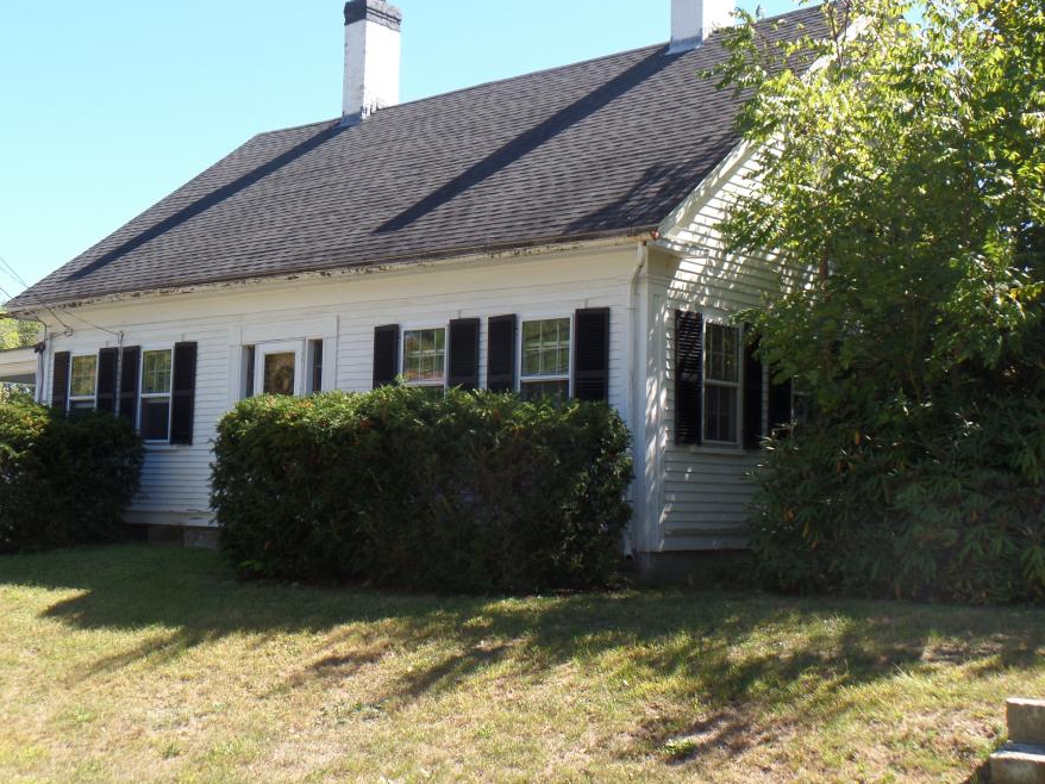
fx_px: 1479
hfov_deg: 38.9
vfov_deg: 29.7
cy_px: 369
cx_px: 513
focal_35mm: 49
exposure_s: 1/350
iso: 100
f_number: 3.2
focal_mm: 7.5
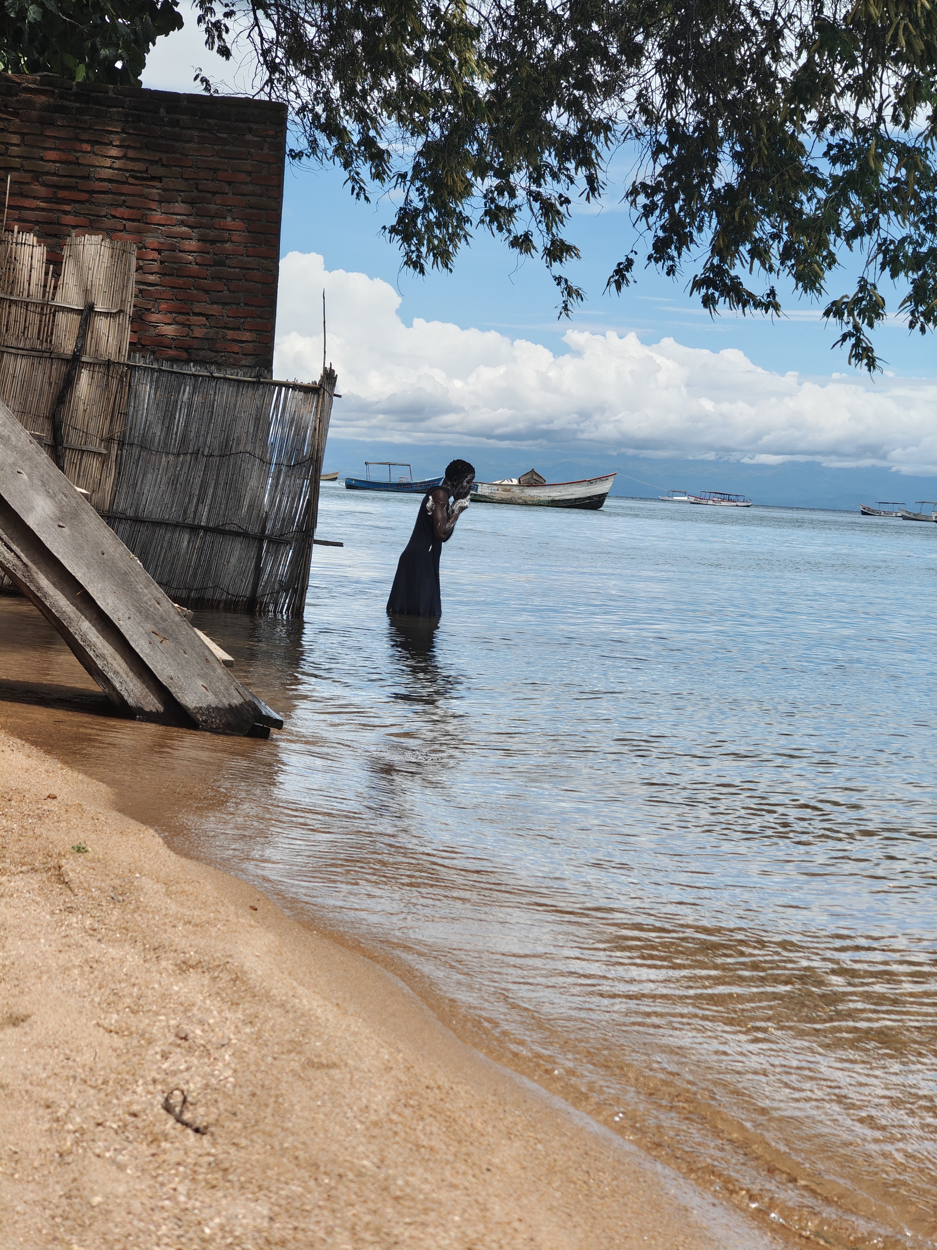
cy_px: 625
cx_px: 468
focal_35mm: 70
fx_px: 2526
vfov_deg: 27.8
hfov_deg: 21.0
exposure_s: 1/1258
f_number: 2.55
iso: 71
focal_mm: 13.3
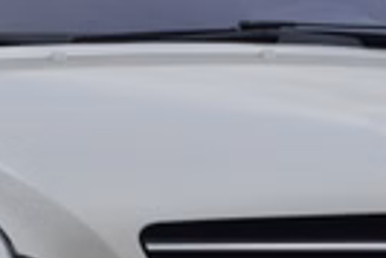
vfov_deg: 2.6
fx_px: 5790
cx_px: 136
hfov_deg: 3.8
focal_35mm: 539
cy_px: 383
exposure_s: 1/125
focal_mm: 75
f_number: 9
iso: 400
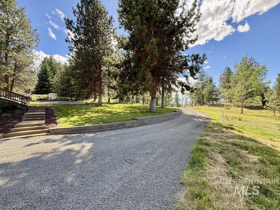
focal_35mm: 14
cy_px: 105
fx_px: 113
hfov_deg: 102.1
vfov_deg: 85.7
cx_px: 140
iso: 64
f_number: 2.2
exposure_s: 1/374
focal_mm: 2.22
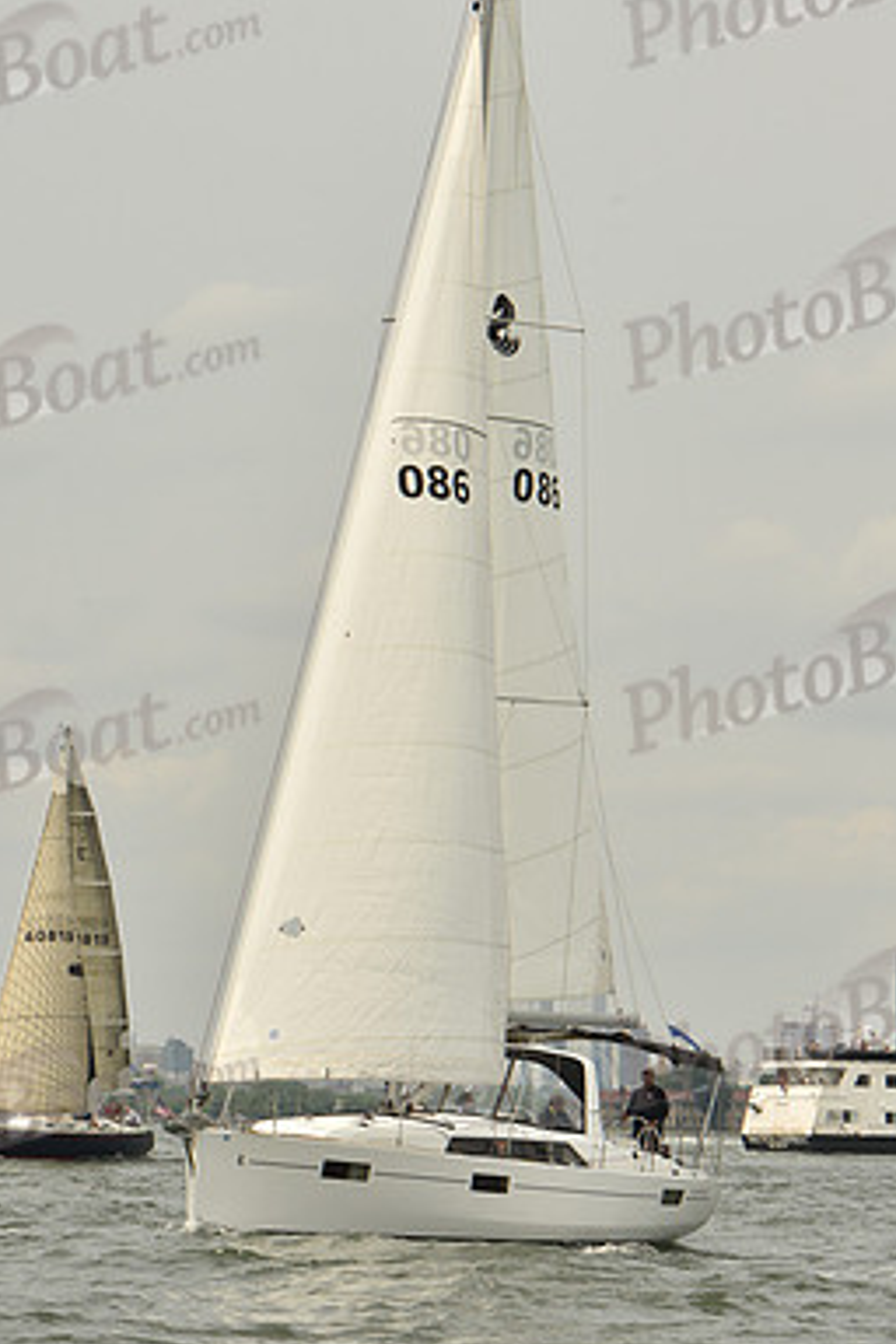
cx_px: 443
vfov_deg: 13.9
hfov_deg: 9.3
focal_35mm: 148
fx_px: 5525
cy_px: 532
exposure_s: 1/640
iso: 250
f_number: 11
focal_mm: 98
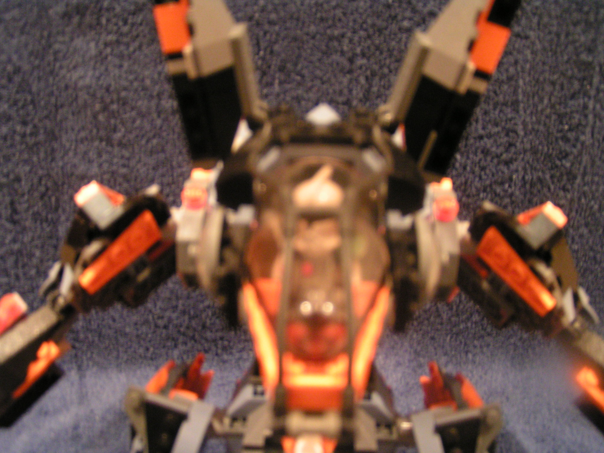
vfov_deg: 37.7
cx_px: 302
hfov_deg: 49.0
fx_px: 663
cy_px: 226
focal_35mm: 38
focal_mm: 5.8
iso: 200
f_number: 2.8
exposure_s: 1/1.3
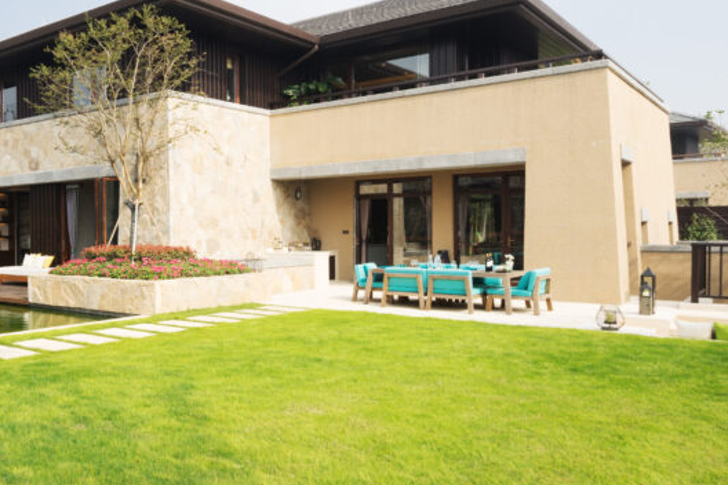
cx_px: 119
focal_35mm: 33
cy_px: 137
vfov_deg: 39.2
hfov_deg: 52.5
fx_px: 667
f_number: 16
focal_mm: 17
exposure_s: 1/30
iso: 100
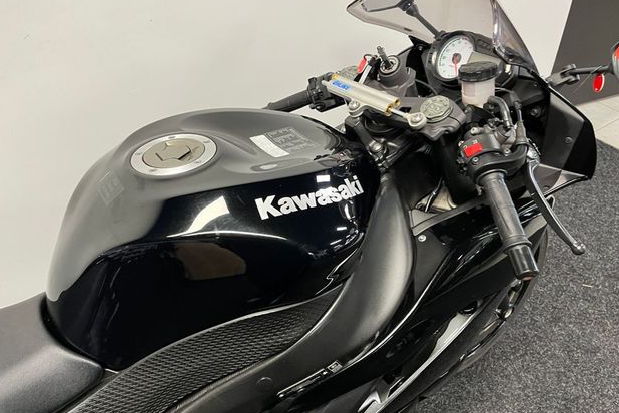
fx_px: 481
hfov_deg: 65.5
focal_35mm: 28
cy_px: 217
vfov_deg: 46.4
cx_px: 314
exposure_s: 1/50
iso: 200
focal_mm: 5.1
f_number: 1.6
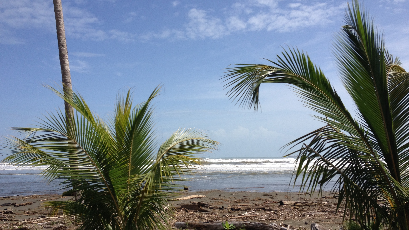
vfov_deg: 30.4
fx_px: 423
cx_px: 209
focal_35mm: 39
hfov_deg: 51.6
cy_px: 133
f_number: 2.4
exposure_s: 1/2208
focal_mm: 4.28
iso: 50
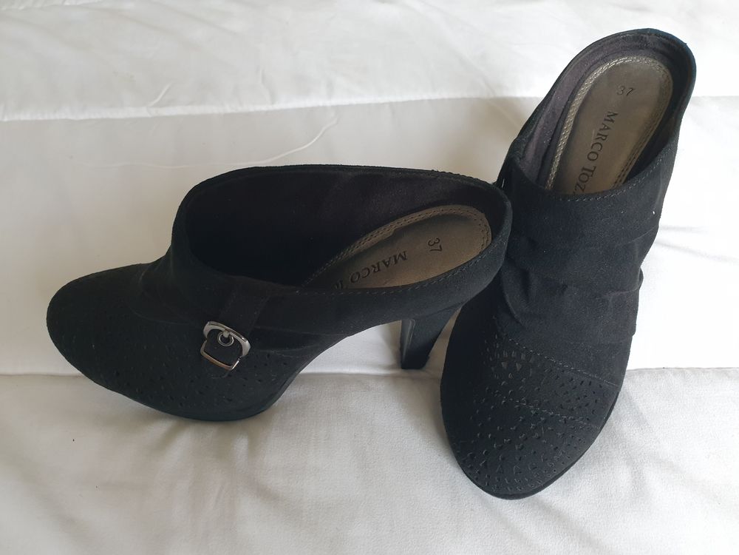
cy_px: 278
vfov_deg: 53.1
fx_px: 555
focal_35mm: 26
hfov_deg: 67.3
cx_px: 370
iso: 250
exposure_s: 1/50
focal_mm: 4.3
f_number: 2.4
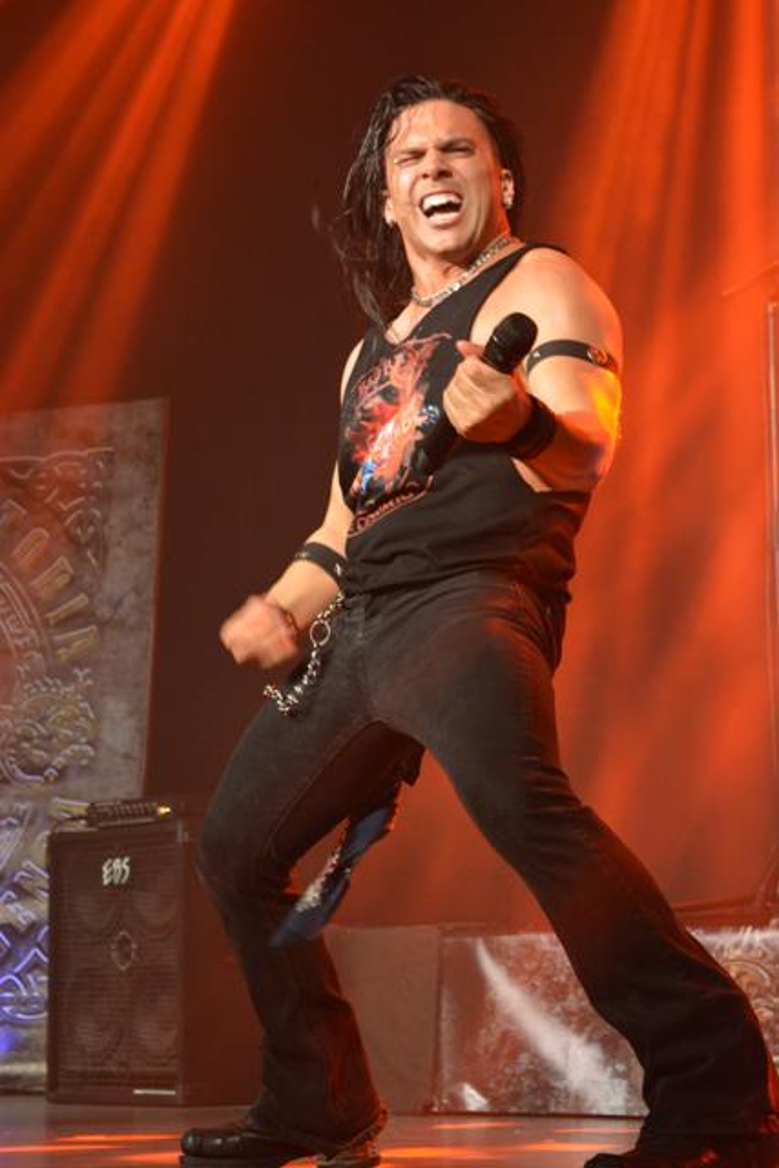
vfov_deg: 24.6
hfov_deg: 16.6
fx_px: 2676
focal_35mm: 82
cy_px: 584
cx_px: 390
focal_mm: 55
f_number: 5.6
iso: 2000
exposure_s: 1/60
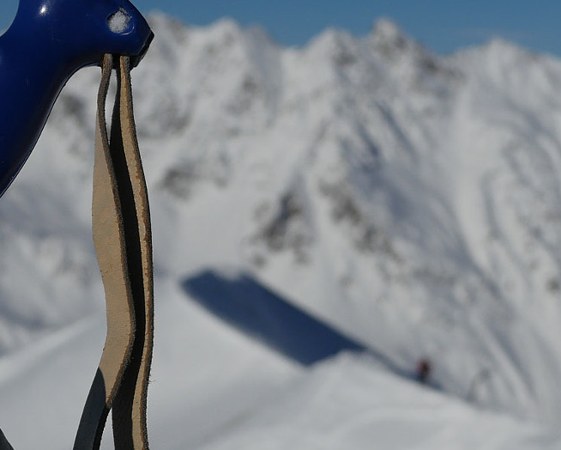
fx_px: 1744
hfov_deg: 18.3
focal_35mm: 105
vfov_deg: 14.6
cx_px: 311
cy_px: 364
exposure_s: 1/8000
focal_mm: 22
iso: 200
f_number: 4.5
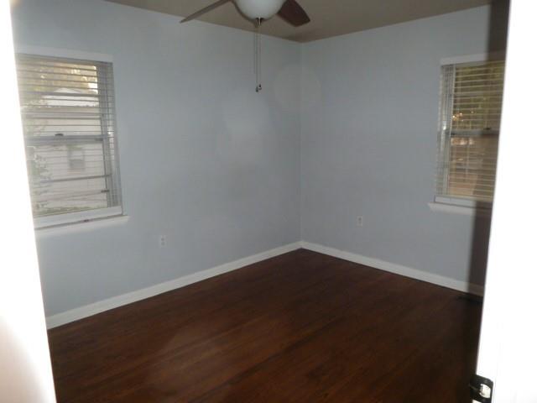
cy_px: 202
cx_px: 268
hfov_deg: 71.6
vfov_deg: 56.8
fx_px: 372
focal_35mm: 24
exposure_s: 1/60
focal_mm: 4.3
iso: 250
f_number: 3.3
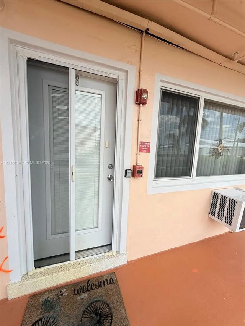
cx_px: 122
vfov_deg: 102.1
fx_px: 132
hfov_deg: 85.7
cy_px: 163
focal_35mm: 14
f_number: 2.2
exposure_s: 1/853
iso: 50
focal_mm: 2.22
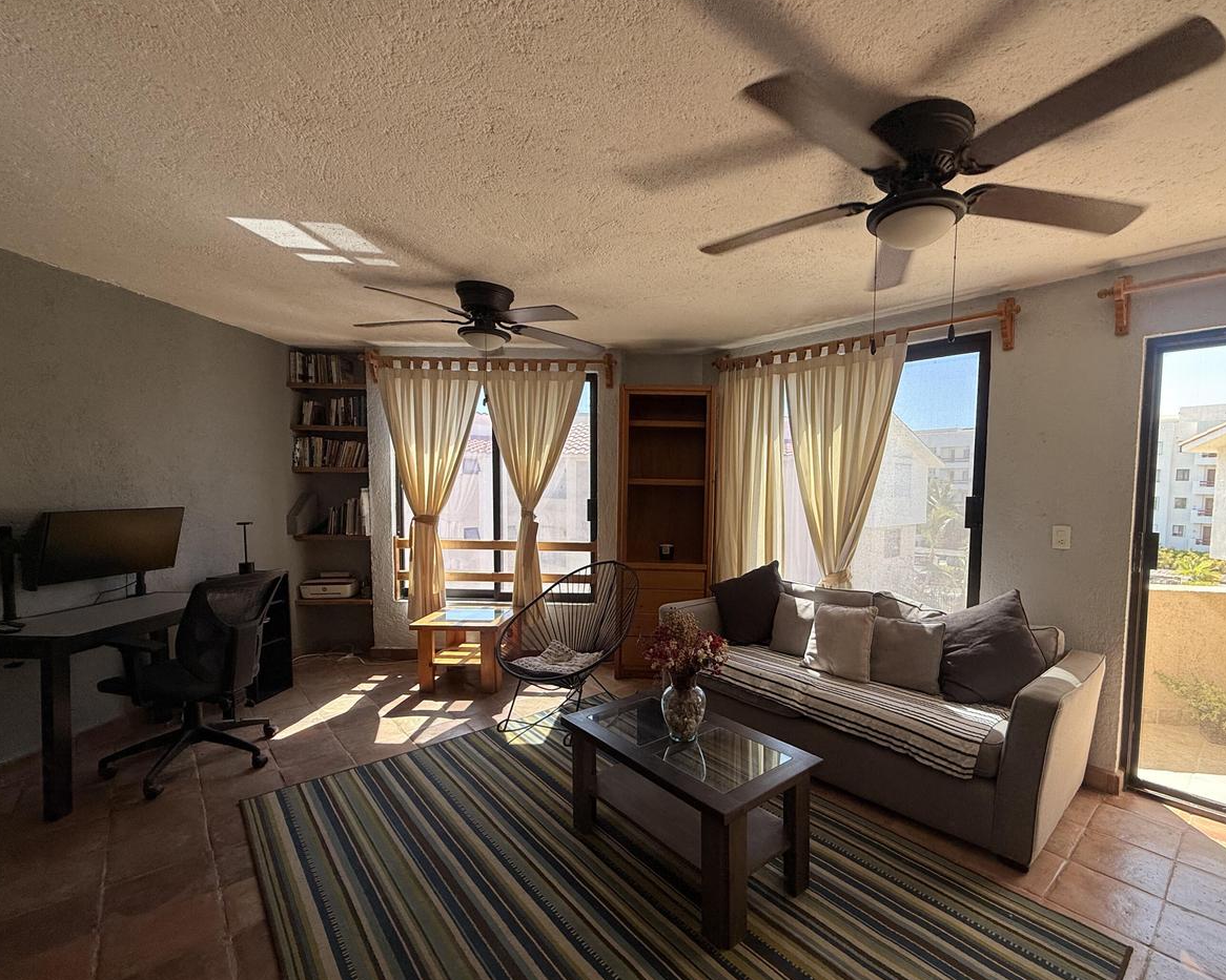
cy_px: 523
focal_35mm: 16
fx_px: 581
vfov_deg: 80.3
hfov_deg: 92.4
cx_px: 705
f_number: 2.2
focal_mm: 2.22
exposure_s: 1/99
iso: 64
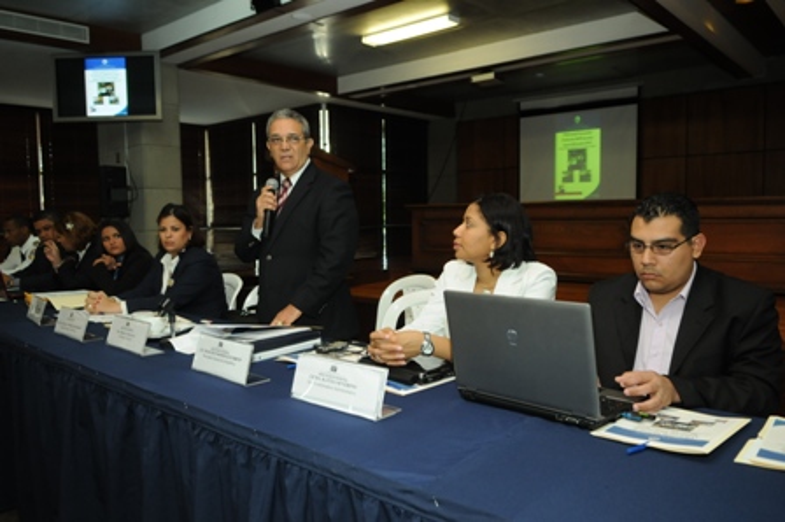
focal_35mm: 57
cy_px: 261
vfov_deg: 23.7
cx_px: 392
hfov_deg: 35.1
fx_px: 1242
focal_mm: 38
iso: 800
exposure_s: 1/125
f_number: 3.2
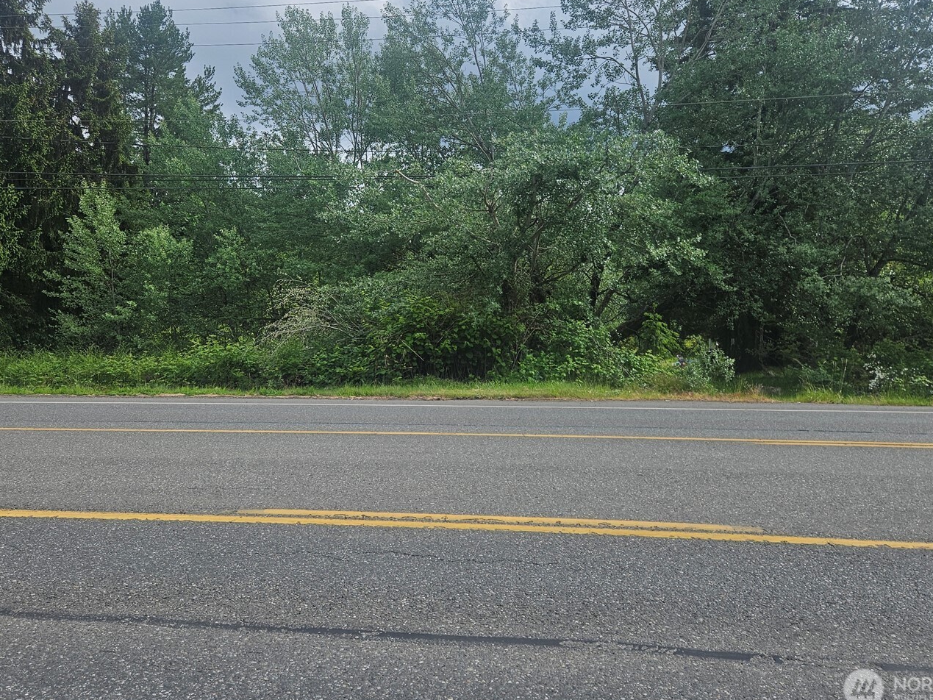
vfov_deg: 47.9
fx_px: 782
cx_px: 446
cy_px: 277
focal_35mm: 29
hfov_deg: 61.6
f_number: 1.8
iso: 32
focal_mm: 5.4
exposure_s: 1/2000
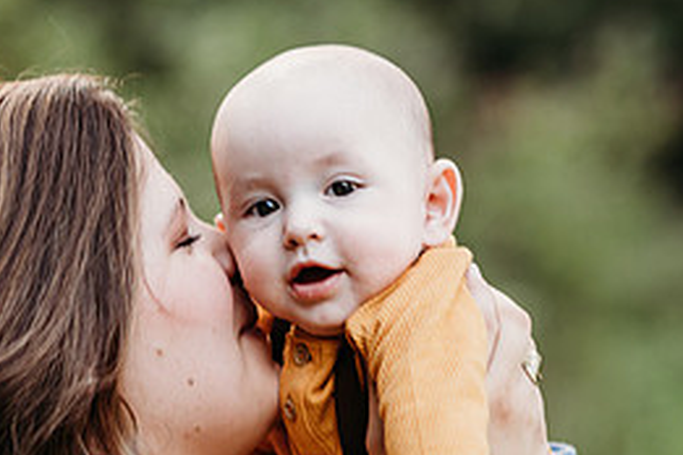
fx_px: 3585
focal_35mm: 189
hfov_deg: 10.9
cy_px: 302
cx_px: 175
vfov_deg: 7.3
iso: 320
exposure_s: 1/200
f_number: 2.2
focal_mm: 85
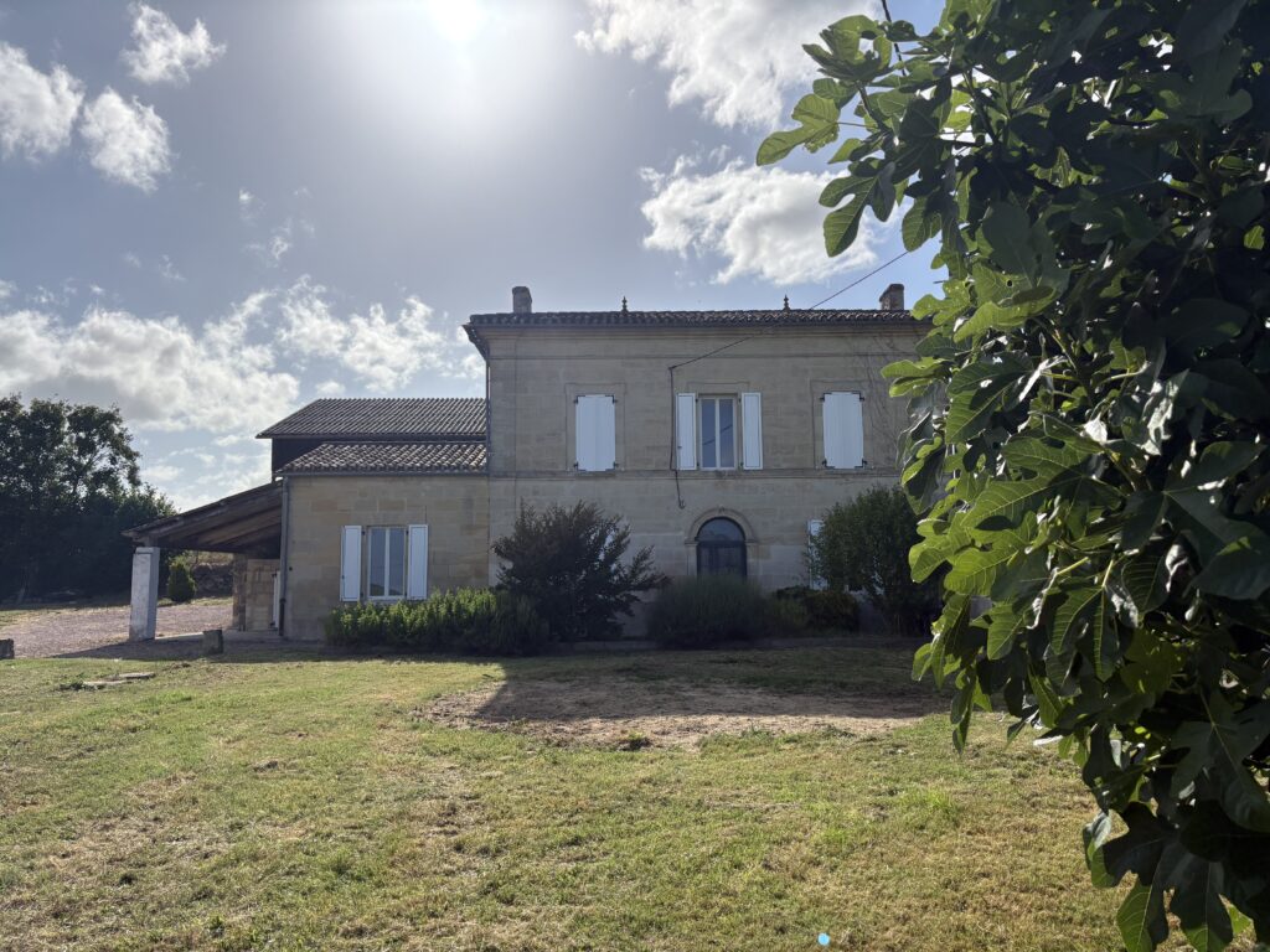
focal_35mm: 26
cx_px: 635
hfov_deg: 67.3
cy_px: 476
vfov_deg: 53.1
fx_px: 954
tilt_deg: +8.1
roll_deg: -1.5
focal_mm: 5.96
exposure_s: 1/8850
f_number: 1.6
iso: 50
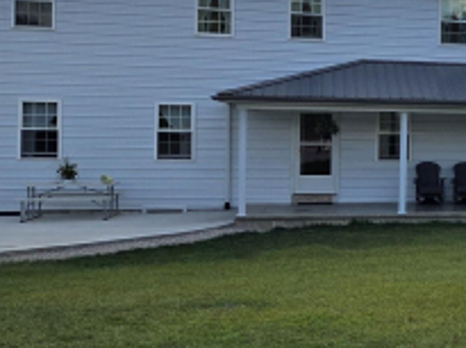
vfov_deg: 19.5
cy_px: 134
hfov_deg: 22.4
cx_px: 658
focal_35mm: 75
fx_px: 1008
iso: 80
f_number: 1.8
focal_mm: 5.4
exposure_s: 1/7891
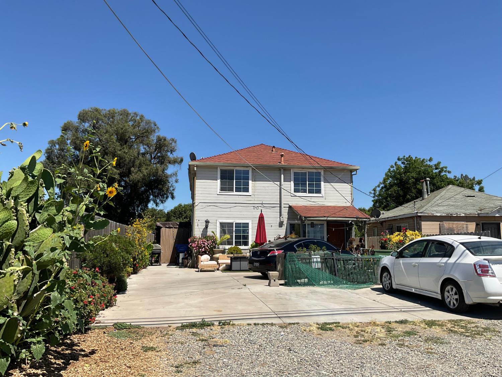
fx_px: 421
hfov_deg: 61.7
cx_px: 251
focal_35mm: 29
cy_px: 188
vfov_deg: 48.2
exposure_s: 1/2538
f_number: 1.8
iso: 16
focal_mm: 3
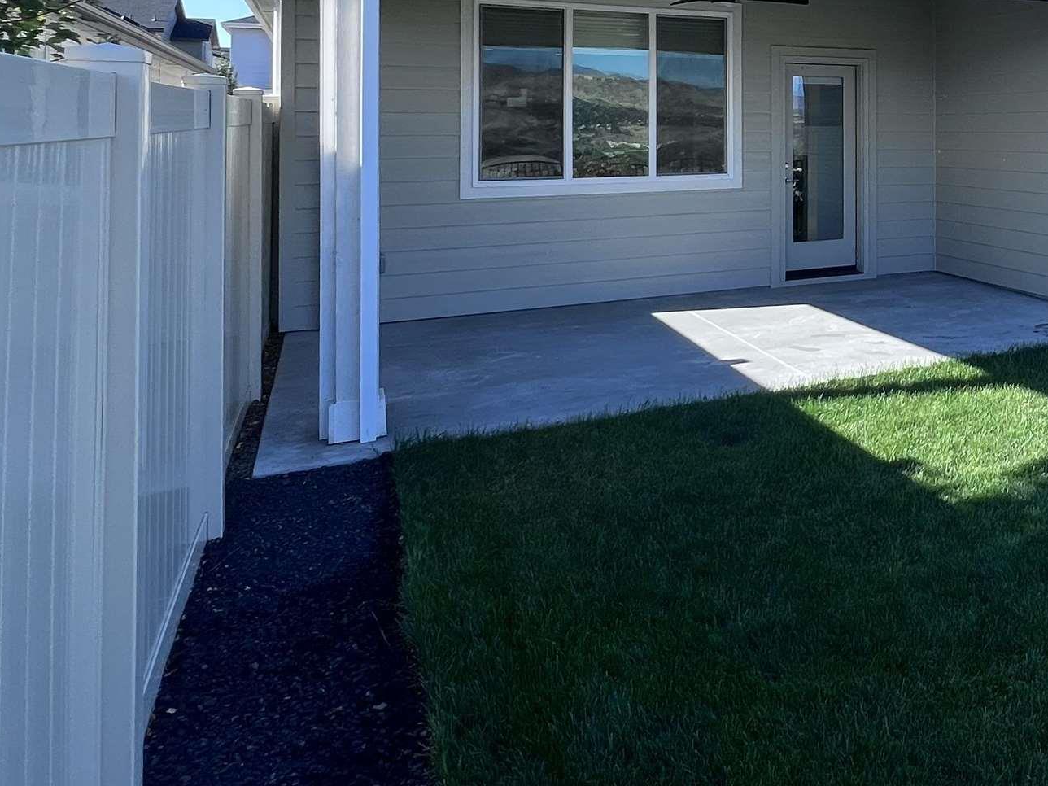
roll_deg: +0.1
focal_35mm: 31
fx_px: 939
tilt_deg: -0.5
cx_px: 981
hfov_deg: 50.3
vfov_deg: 42.6
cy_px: 116
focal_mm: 1.57
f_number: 1.8
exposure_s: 1/564
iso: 32
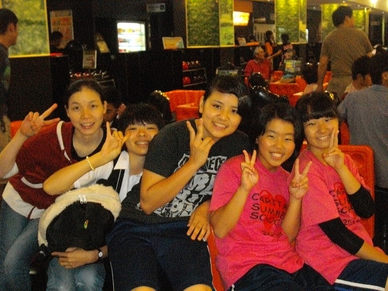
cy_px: 146
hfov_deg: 38.2
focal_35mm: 50
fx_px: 560
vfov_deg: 29.1
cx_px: 194
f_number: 3.6
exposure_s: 1/60
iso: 1600
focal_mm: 8.8
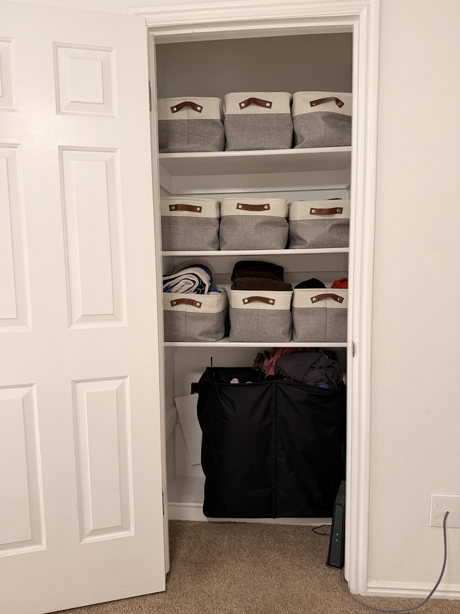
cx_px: 230
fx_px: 425
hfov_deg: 56.8
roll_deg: +0.9
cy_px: 307
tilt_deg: -5.1
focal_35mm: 24
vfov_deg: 71.6
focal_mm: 6.76
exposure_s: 1/60
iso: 400
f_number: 1.78
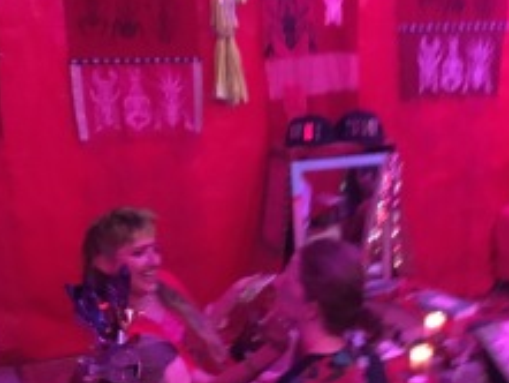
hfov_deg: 39.5
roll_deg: +1.9
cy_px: 286
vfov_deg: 29.8
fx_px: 706
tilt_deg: -17.4
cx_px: 297
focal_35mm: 48
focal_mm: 4.15
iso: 1250
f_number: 2.2
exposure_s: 1/15
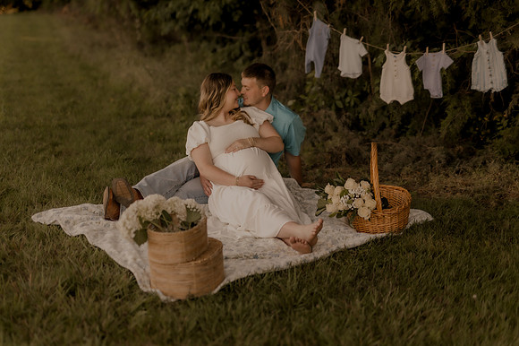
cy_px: 173
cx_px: 260
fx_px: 720
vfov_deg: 27.0
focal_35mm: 50
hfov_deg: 39.6
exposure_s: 1/1000
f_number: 1.4
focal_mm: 50
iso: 200
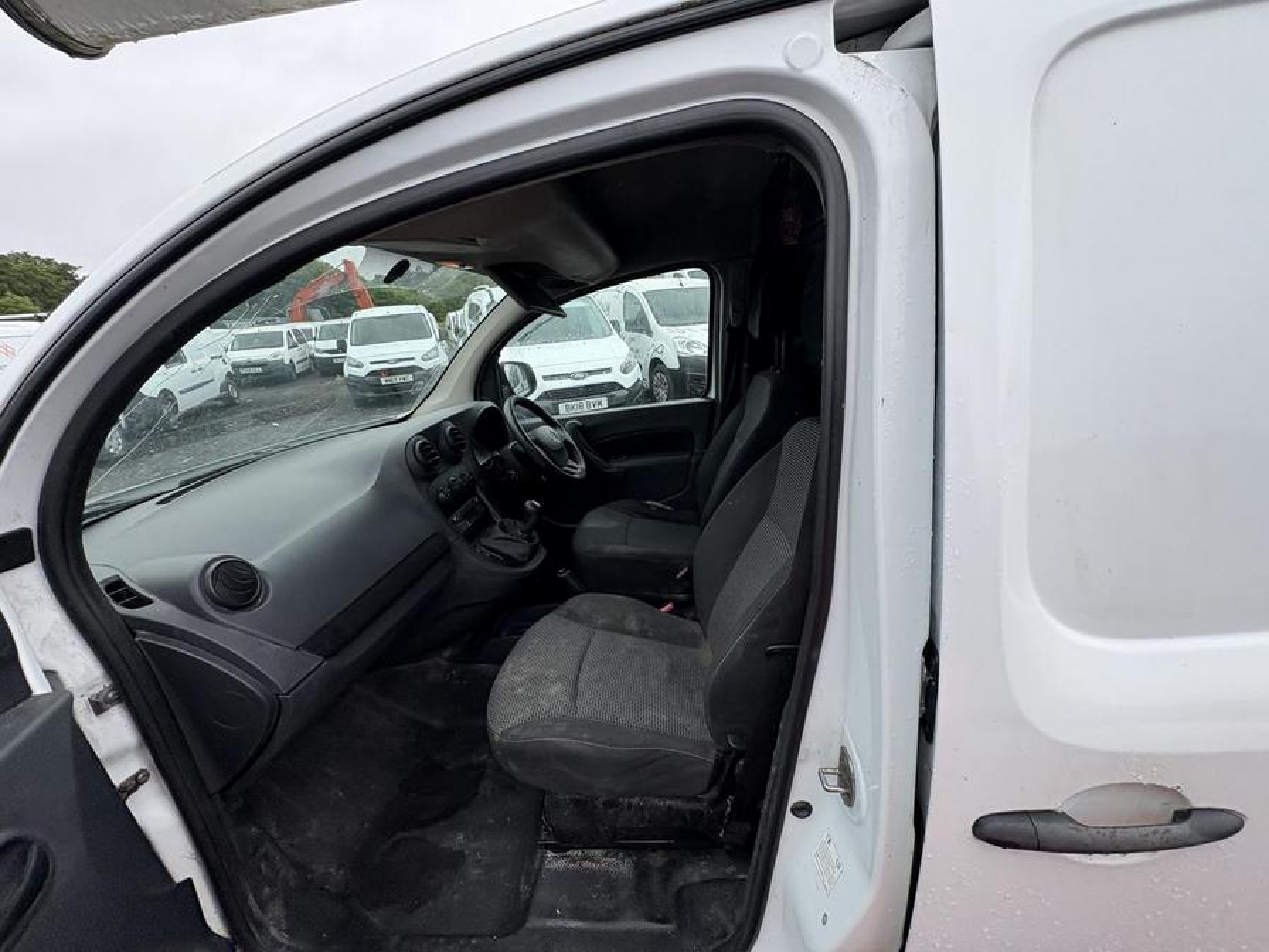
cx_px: 634
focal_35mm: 14
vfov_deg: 85.7
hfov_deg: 102.1
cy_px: 476
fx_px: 513
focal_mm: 2.22
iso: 64
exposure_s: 1/324
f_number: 2.2
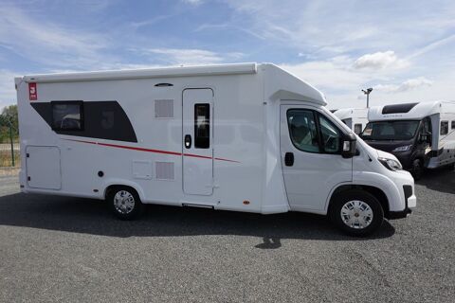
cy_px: 152
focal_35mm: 20
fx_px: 253
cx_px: 228
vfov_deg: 61.9
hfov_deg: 84.0
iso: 125
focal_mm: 7.6
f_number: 2
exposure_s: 1/5000
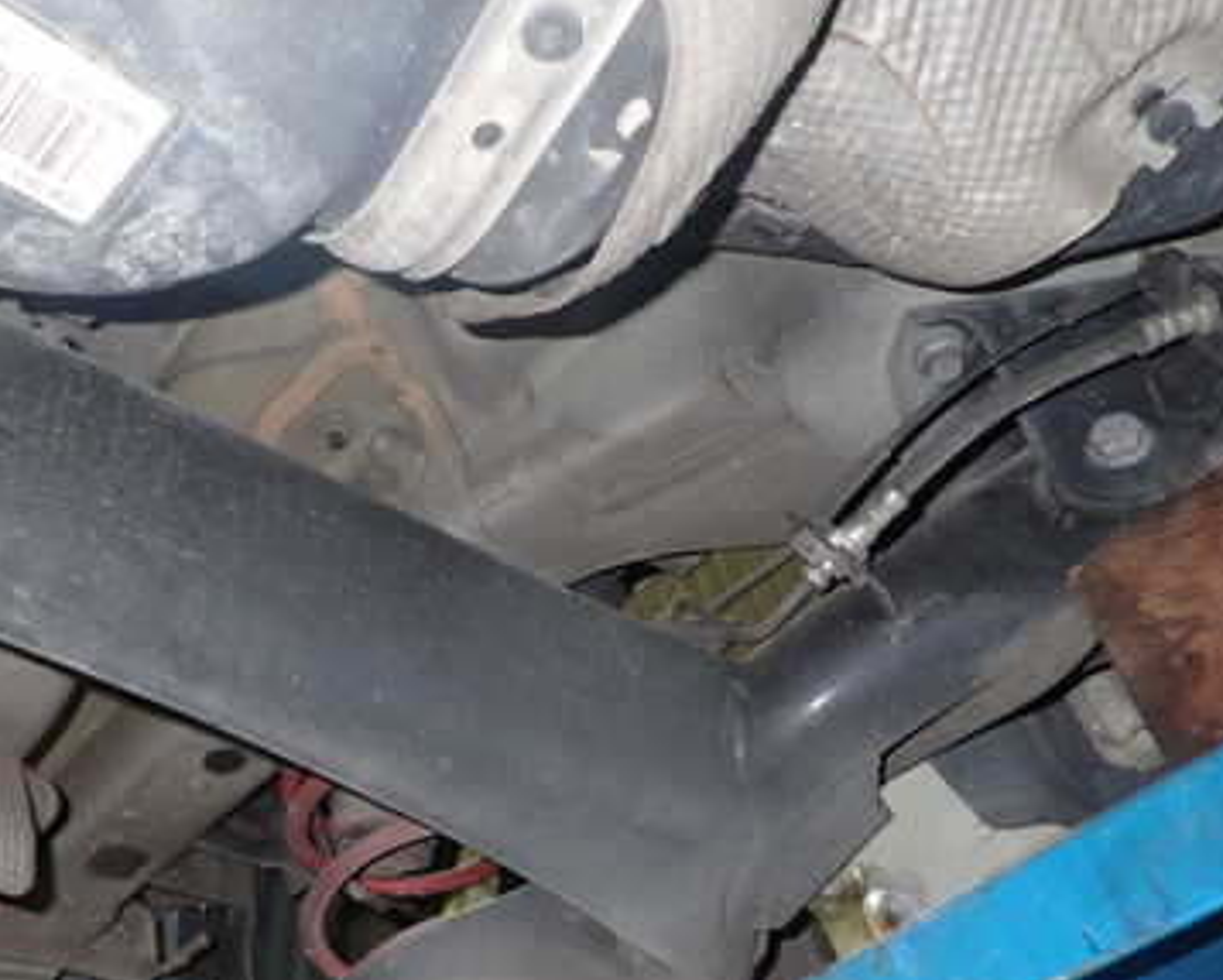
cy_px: 706
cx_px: 356
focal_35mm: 41
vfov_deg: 35.9
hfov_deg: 43.8
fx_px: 1485
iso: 200
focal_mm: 4.5
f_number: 2
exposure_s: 1/30
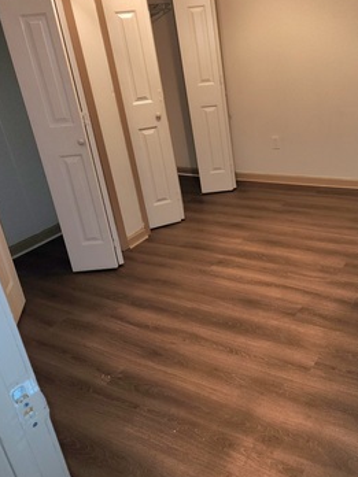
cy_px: 212
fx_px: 455
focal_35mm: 33
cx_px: 252
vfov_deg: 55.2
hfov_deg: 42.1
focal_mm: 6.4
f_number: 1.8
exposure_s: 1/24
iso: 125
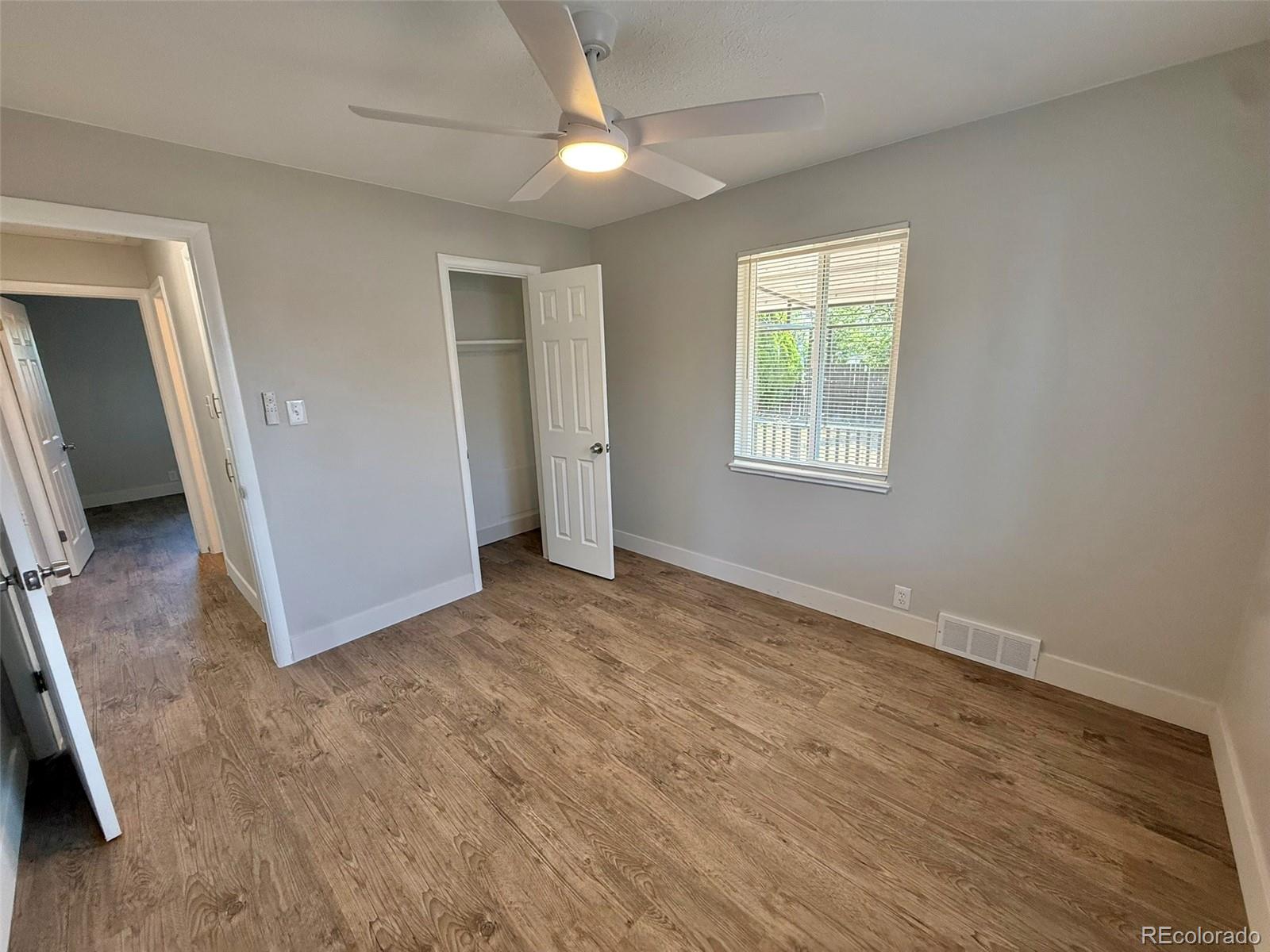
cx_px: 635
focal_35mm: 14
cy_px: 476
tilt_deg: -12.7
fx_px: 514
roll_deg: +1.5
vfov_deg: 85.7
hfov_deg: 102.1
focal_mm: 2.22
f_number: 2.2
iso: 200
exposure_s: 1/124
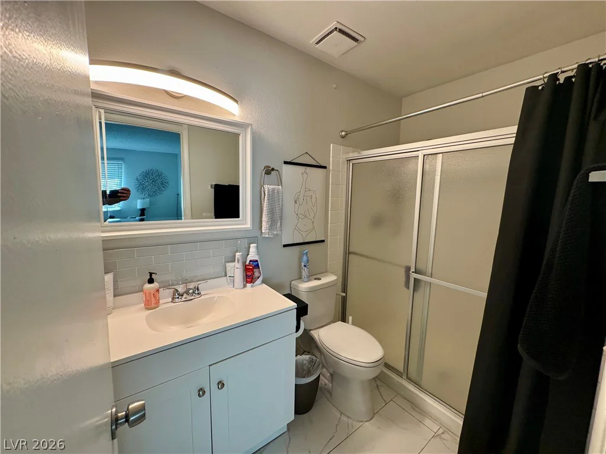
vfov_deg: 85.7
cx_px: 303
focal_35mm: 14
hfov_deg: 102.1
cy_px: 227
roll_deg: -1.7
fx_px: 245
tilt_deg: -7.2
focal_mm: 2.22
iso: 250
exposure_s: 1/120
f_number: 2.2
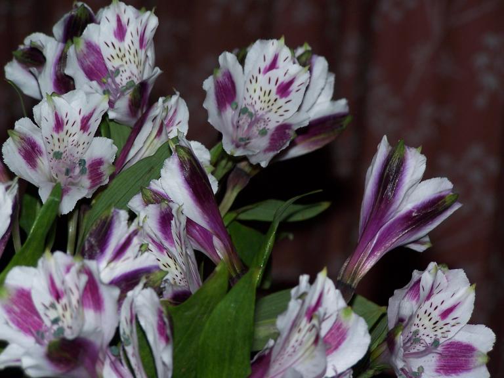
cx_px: 252
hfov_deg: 10.5
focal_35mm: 189
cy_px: 189
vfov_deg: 7.9
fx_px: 2752
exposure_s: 1/125
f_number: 3.2
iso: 80
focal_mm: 31.3
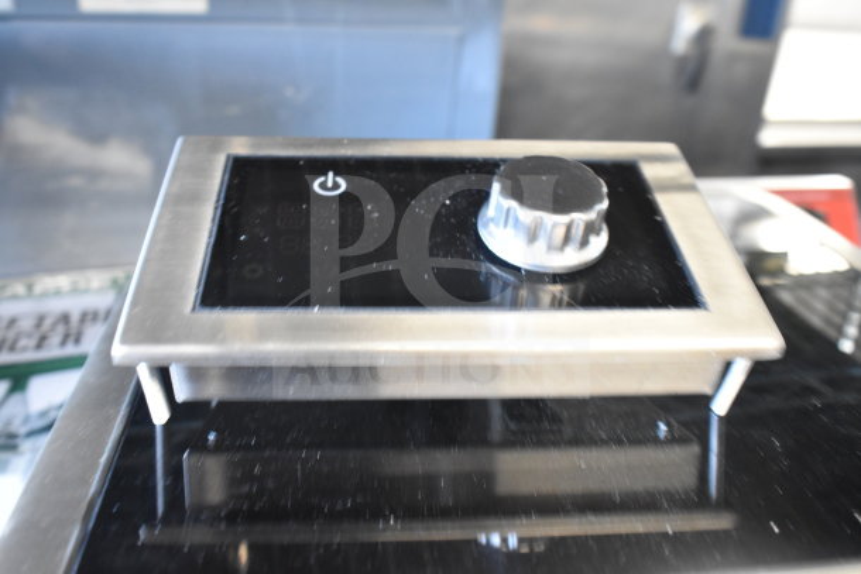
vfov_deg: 38.4
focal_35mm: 34
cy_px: 287
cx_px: 430
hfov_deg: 55.1
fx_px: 825
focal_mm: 23
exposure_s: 1/40
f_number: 3.8
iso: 2500
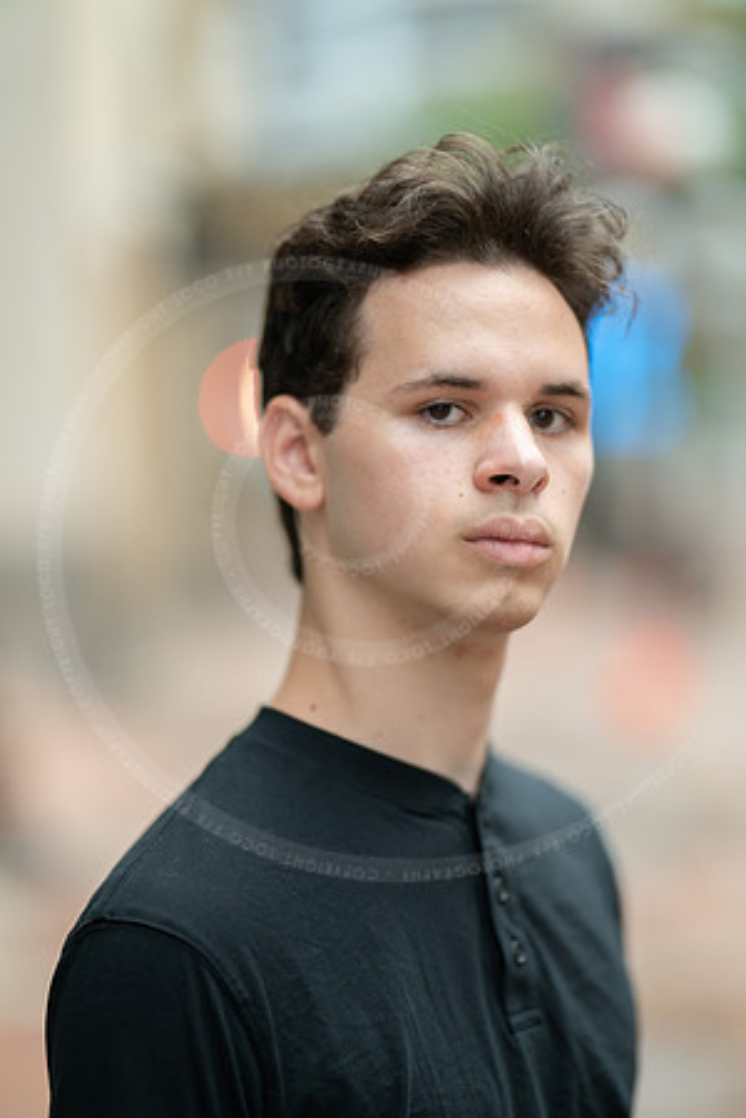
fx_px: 2642
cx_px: 373
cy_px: 559
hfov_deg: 16.1
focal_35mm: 85
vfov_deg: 23.9
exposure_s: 1/320
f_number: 1.2
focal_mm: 85
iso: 250
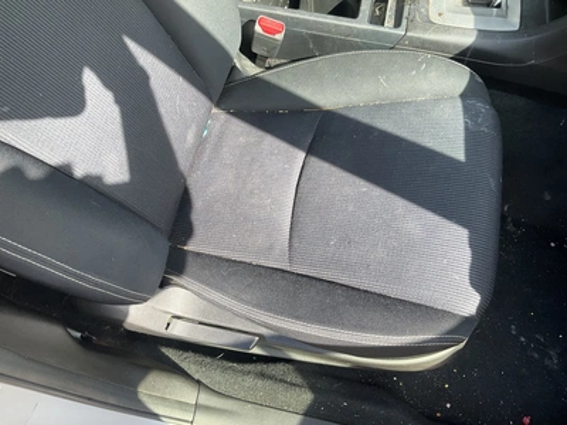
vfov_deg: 48.2
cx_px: 284
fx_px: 475
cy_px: 212
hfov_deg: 61.7
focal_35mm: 29
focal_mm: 3
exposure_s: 1/122
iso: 20
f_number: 1.8
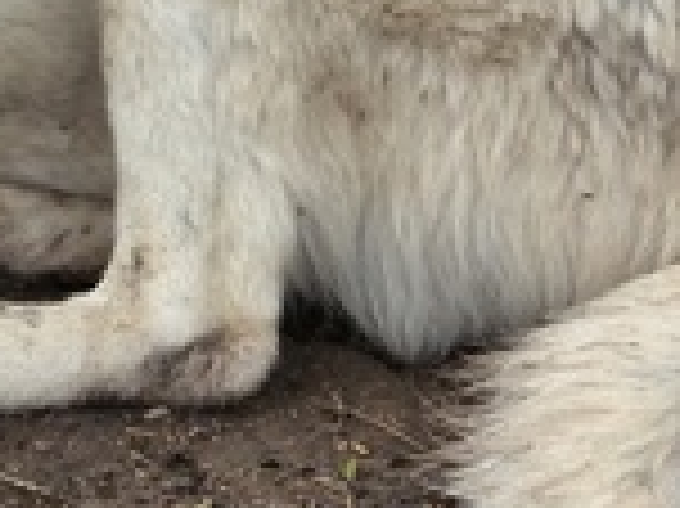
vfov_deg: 4.3
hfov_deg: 5.8
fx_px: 6733
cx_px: -144
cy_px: -22
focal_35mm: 343
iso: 64
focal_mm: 18.6
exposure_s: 1/538
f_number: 3.4
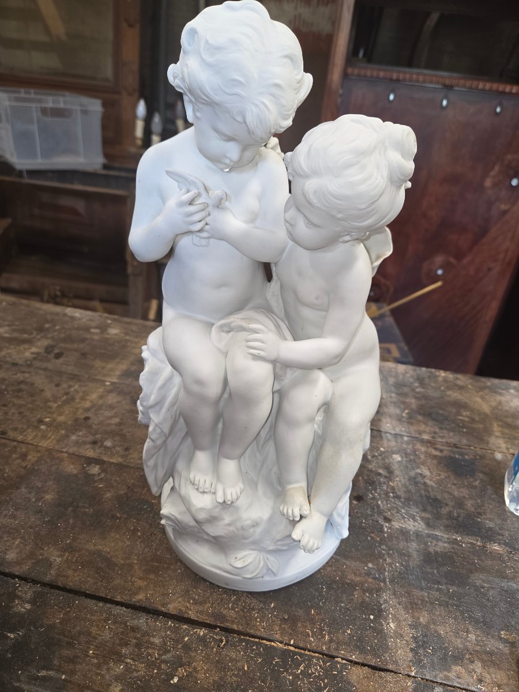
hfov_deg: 58.9
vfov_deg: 73.9
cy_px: 346
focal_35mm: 23
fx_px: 460
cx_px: 260
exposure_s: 1/50
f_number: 1.8
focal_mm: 5.4
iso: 320
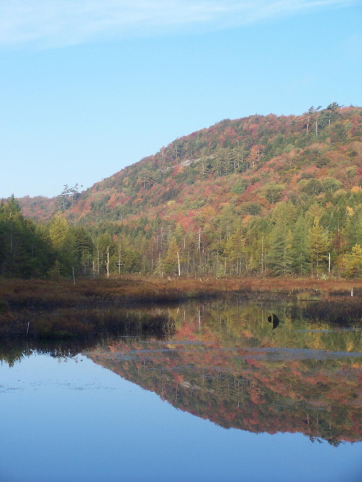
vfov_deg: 20.9
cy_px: 241
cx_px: 181
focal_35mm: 94
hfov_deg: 15.7
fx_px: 1310
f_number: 3.2
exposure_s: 1/250
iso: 80
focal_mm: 15.6
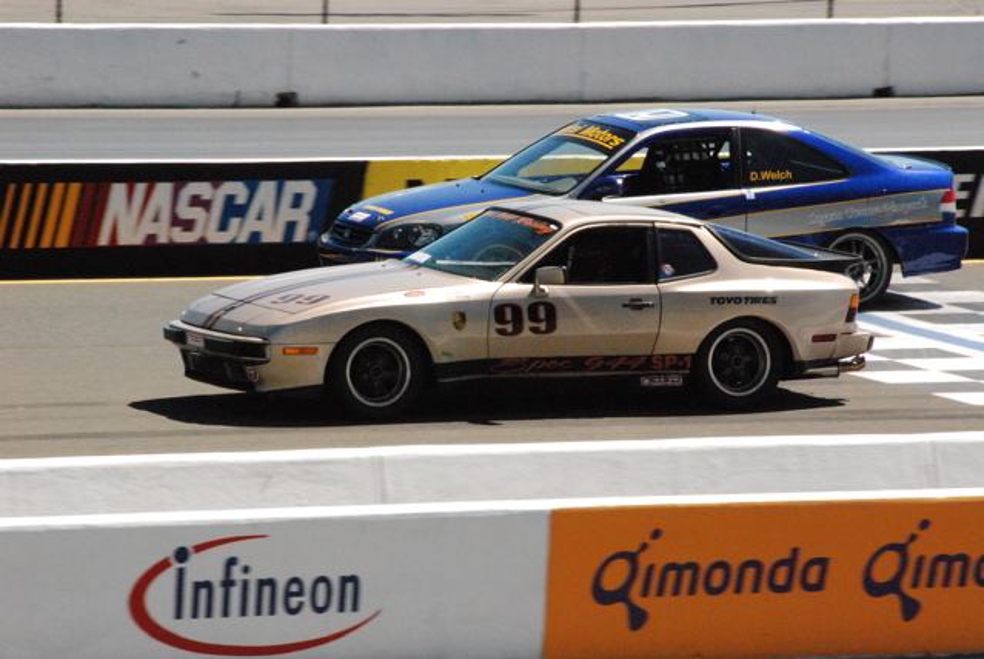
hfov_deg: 6.9
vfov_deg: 4.6
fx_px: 8211
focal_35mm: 300
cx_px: 492
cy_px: 330
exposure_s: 1/1000
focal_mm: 200
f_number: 22
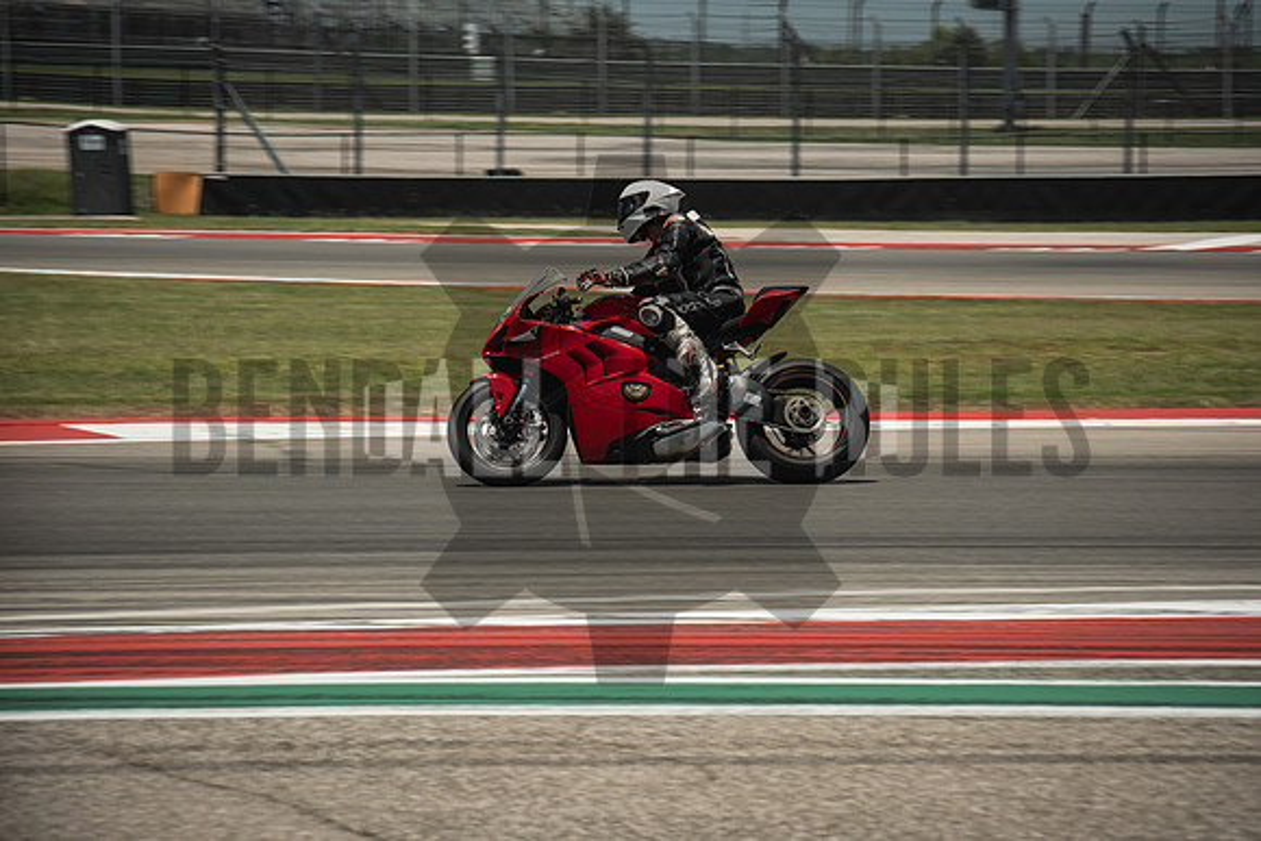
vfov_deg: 6.9
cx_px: 630
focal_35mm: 199
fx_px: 6972
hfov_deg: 10.3
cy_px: 420
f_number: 8
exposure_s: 1/400
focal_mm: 132.9
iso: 160
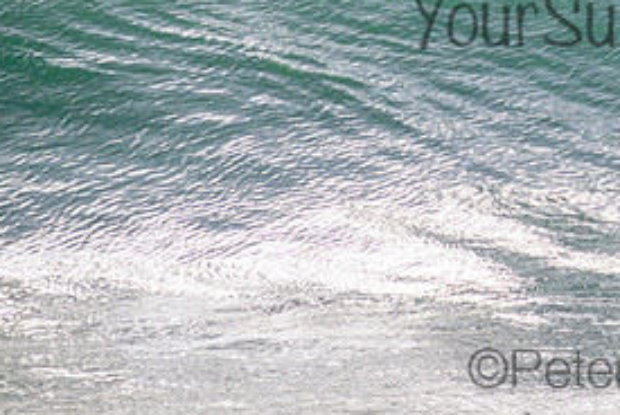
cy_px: -6
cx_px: 643
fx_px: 29067
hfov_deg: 1.2
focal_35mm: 1686
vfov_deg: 0.8
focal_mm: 800
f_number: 11
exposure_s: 1/2000
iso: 640
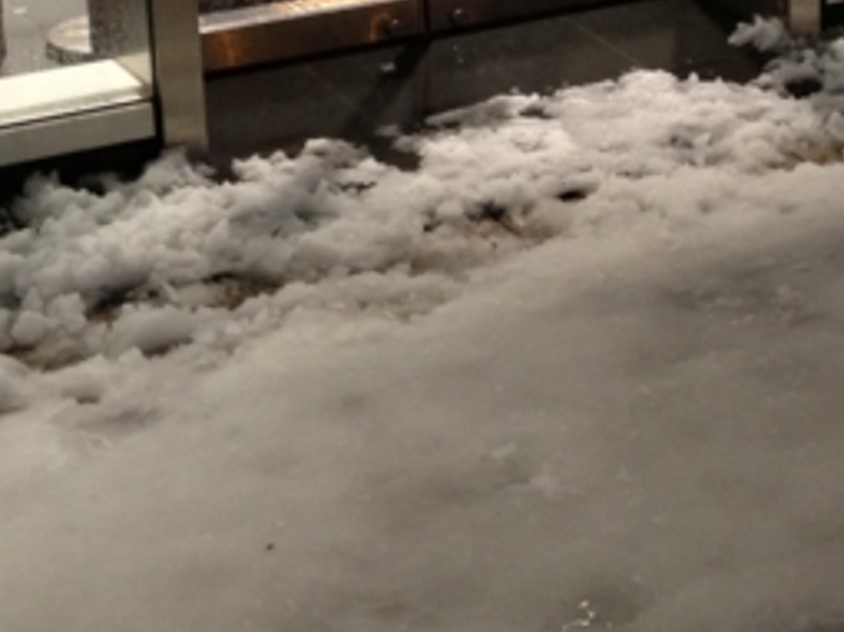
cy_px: -89
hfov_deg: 19.7
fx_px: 2413
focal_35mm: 99
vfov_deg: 14.5
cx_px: 655
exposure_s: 1/20
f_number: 2.4
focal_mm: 4.28
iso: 125
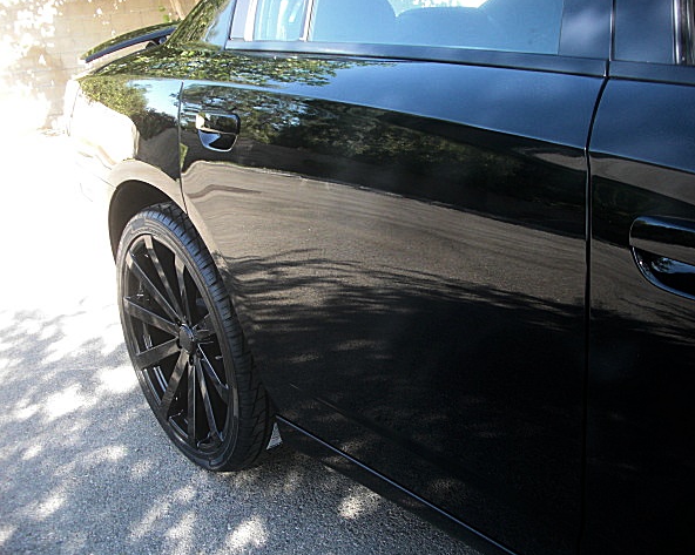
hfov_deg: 48.0
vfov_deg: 39.1
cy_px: 277
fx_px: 781
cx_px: 356
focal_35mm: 38
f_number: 2.8
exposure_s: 1/125
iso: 100
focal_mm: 6.3
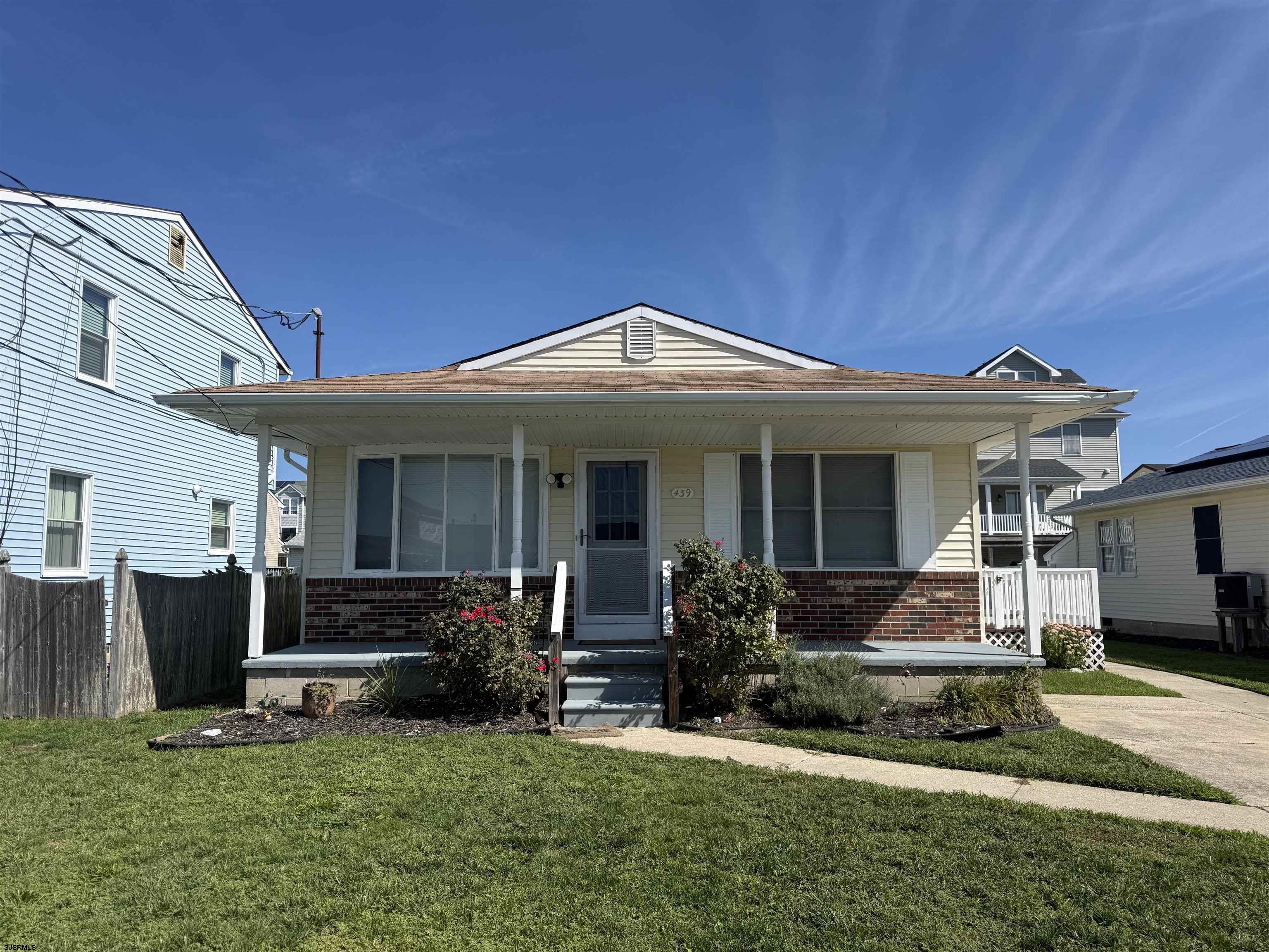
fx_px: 880
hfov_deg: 71.6
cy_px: 476
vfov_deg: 56.8
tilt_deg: +4.8
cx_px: 634
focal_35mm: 24
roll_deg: -0.4
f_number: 1.78
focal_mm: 6.76
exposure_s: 1/5714
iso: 80
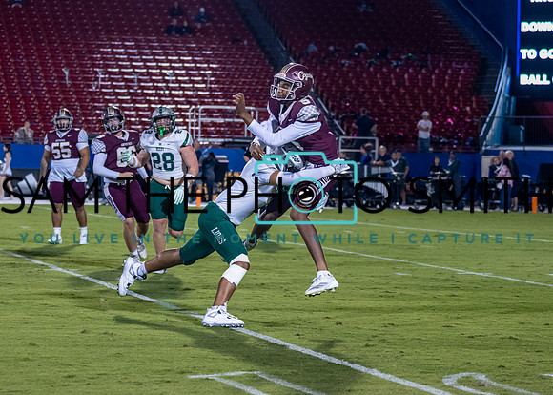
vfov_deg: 10.9
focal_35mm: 131
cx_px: 187
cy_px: 116
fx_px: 2062
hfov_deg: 15.2
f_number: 2.8
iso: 1600
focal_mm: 70
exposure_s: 1/1250
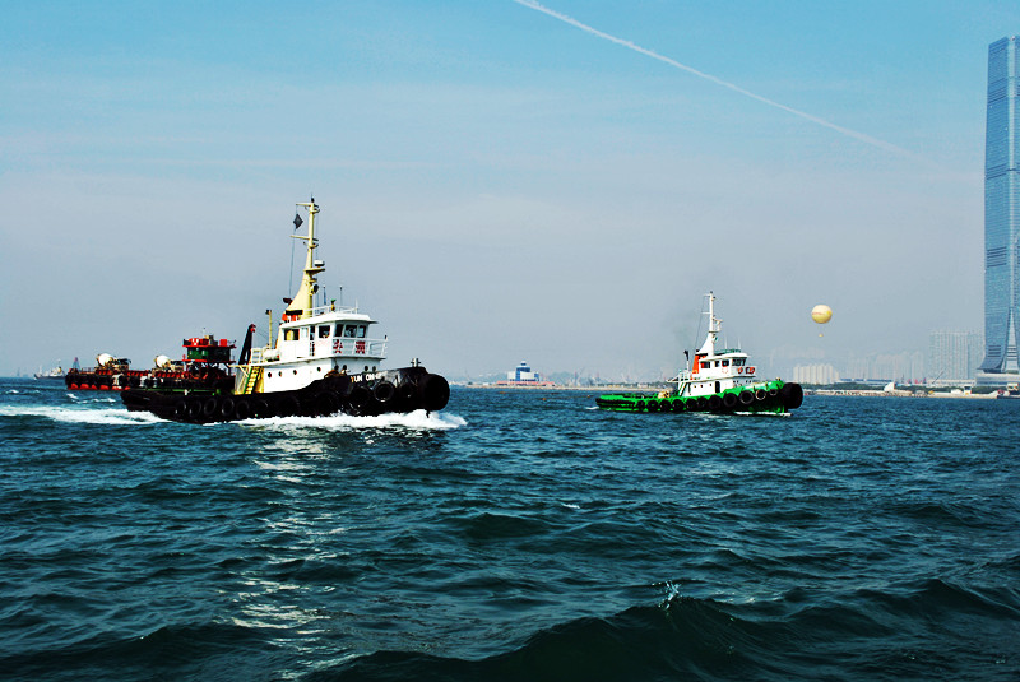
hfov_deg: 49.5
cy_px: 341
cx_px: 510
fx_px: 1106
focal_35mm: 39
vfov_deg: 34.3
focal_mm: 26
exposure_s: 1/320
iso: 100
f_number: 9
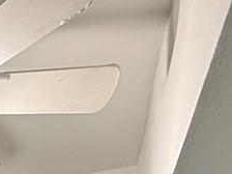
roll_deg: +0.5
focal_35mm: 100
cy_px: 530
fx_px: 670
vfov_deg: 10.4
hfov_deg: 14.9
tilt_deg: -4.4
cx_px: -269
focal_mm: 2.22
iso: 125
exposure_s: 1/120
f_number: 2.2
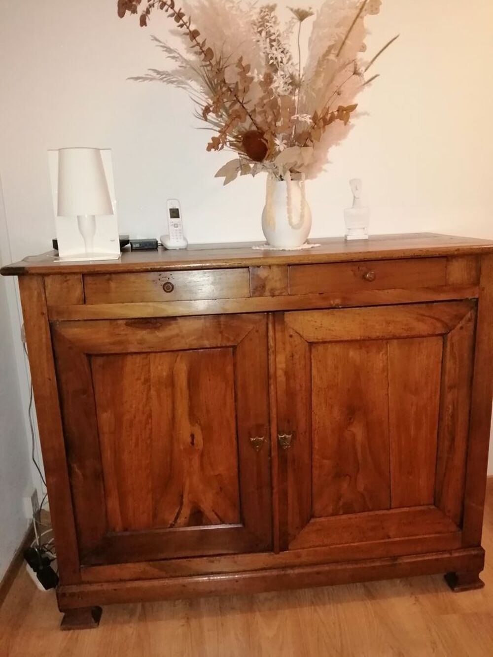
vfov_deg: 67.3
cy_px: 328
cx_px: 246
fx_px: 494
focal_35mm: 26
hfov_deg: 53.1
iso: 500
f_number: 1.8
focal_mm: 3.46
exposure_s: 1/20
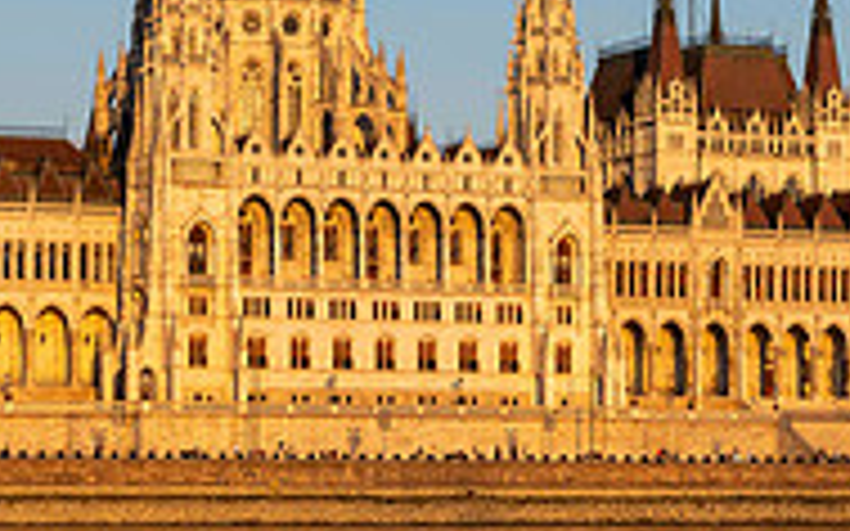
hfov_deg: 16.0
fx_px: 2987
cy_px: 358
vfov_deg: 10.1
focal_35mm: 129
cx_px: 117
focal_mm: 40
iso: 64
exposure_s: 1/320
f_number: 5
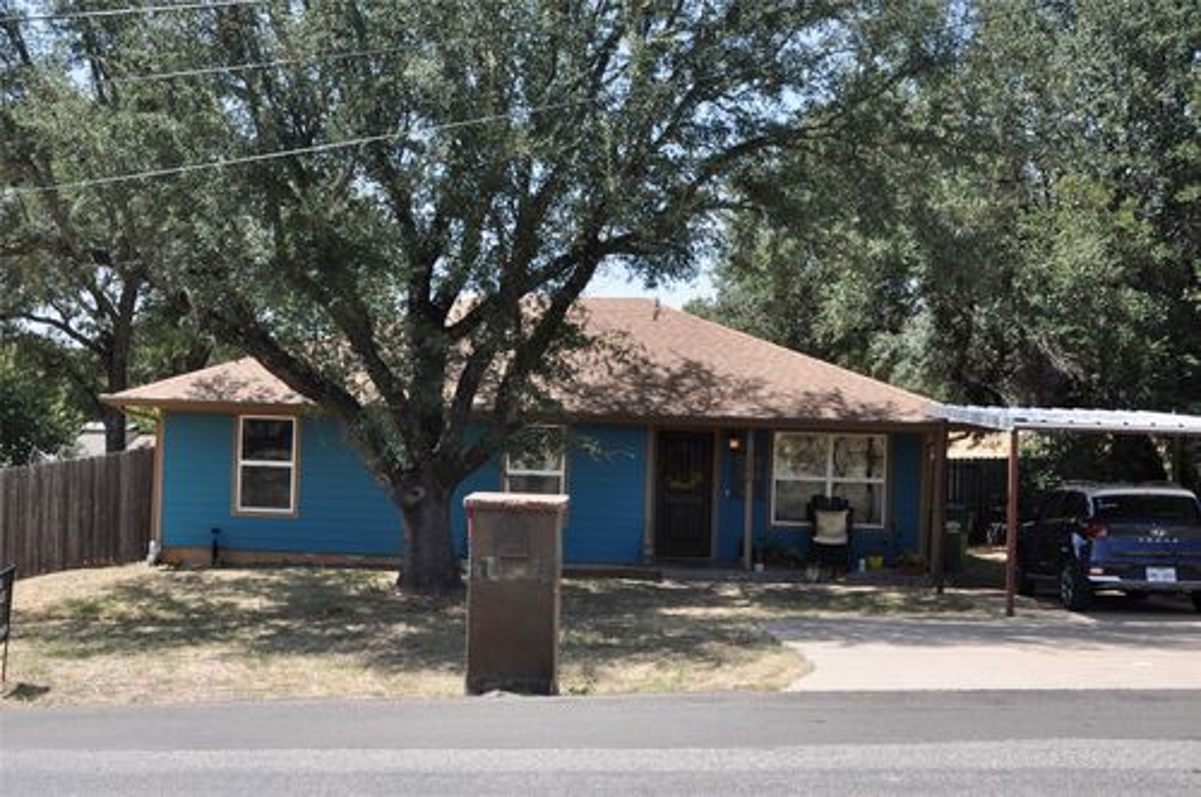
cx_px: 600
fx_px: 1199
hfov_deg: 53.2
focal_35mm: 36
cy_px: 398
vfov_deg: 36.8
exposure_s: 1/640
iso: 200
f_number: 3.8
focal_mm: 24
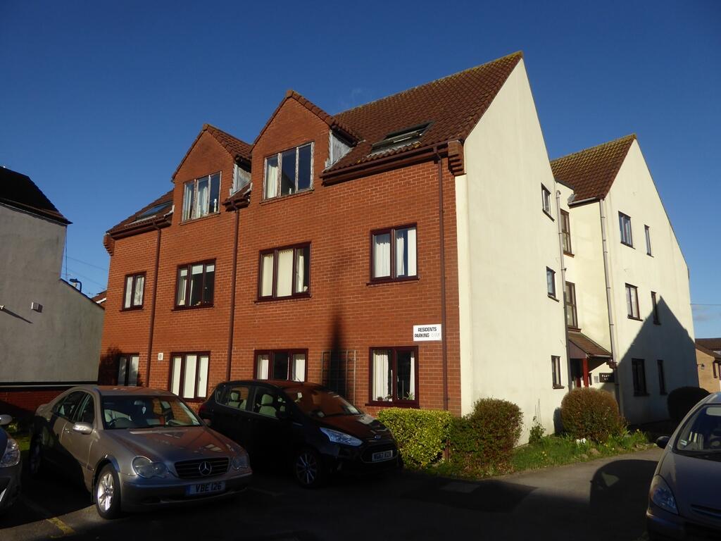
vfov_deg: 54.9
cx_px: 360
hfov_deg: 69.4
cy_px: 270
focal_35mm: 25
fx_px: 521
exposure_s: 1/1300
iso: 80
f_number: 3.3
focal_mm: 4.3
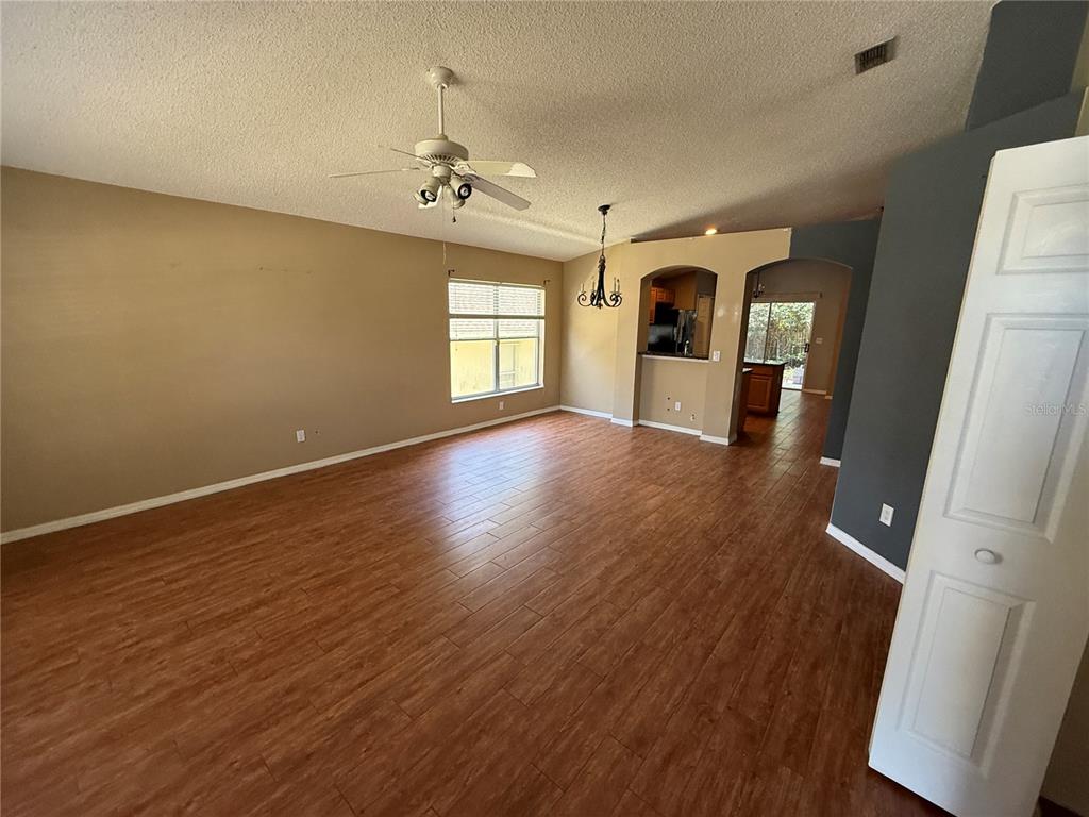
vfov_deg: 85.7
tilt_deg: -8.9
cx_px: 544
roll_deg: +0.1
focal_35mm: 14
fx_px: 440
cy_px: 408
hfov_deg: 102.1
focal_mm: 2.22
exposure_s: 1/99
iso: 200
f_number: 2.2
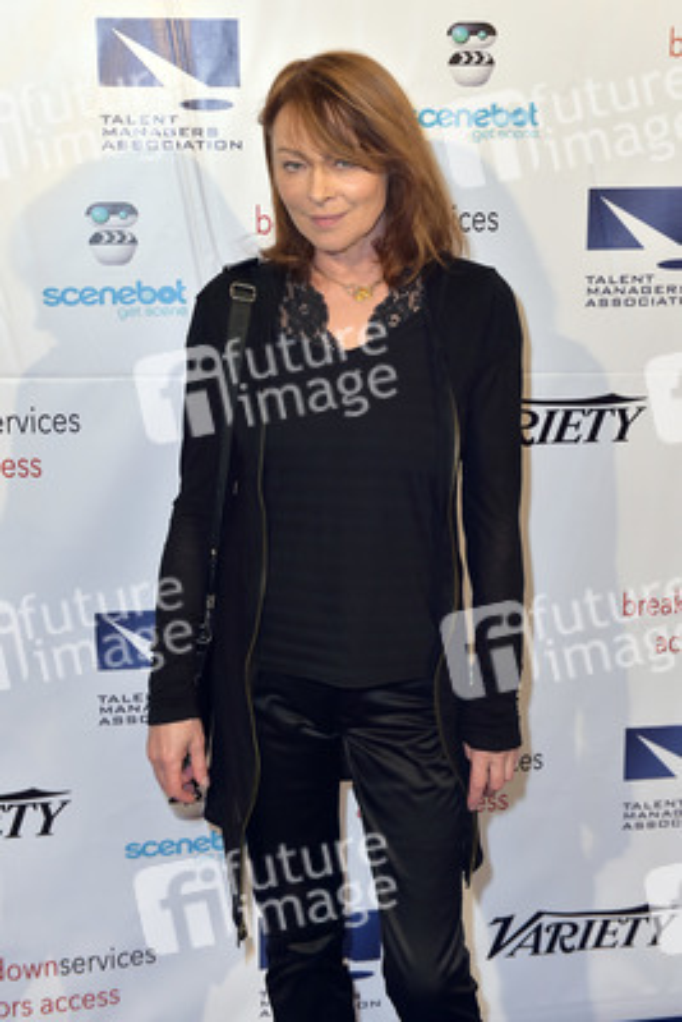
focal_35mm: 48
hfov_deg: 28.1
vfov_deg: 41.1
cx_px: 341
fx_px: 1363
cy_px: 511
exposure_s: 1/320
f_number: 4.5
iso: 400
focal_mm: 48
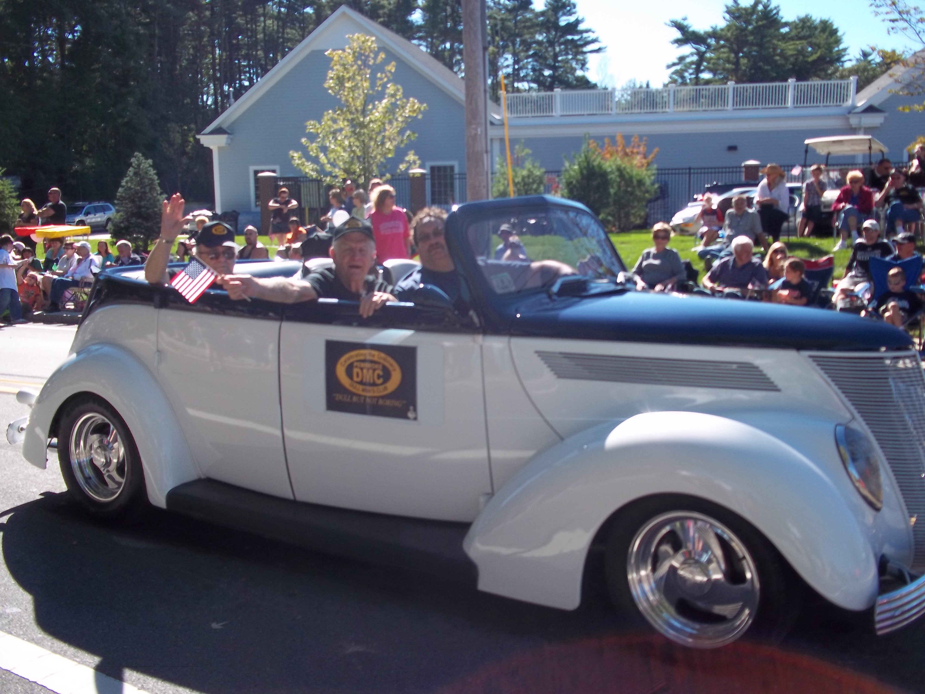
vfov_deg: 39.7
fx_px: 962
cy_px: 347
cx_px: 462
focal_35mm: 36
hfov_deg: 51.4
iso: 80
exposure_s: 1/500
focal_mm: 6.5
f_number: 3.1
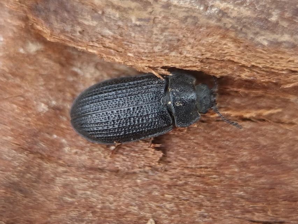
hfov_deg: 67.3
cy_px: 112
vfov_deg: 53.1
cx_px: 149
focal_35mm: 26
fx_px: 224
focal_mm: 5.4
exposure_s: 1/100
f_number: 1.8
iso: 100
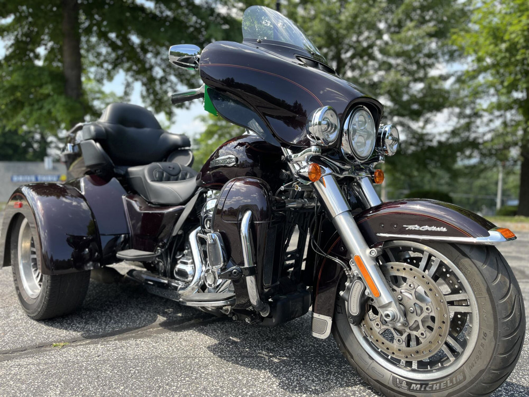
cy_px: 198
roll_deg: -0.3
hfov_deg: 67.3
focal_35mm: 26
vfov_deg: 53.1
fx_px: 397
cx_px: 264
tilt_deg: -4.4
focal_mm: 5.1
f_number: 1.6
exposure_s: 1/598
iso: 50
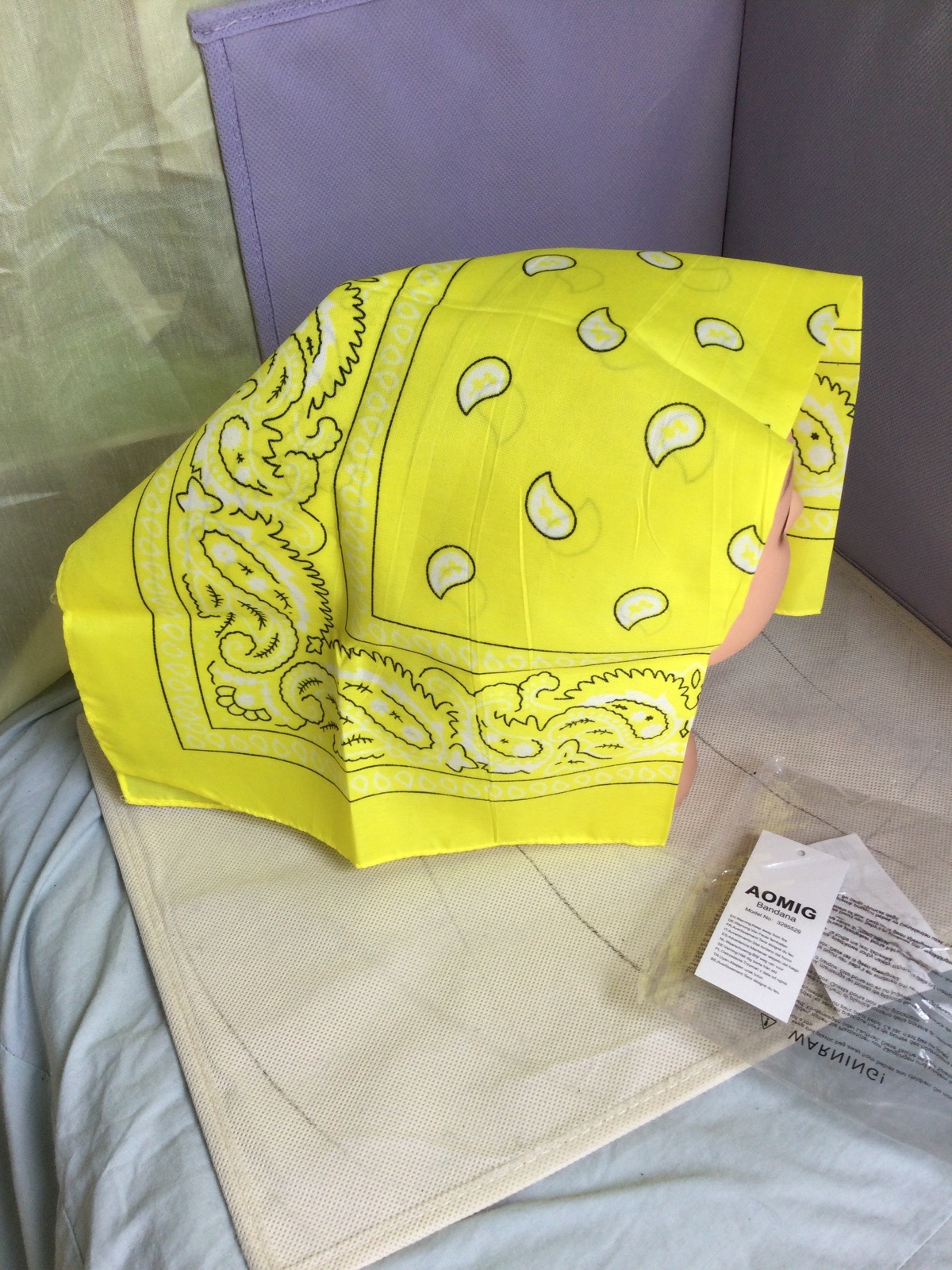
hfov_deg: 45.4
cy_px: 635
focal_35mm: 31
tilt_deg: -41.2
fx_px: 1137
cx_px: 476
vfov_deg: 58.4
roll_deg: +1.3
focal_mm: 3.3
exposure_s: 1/50
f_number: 2.4
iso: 25
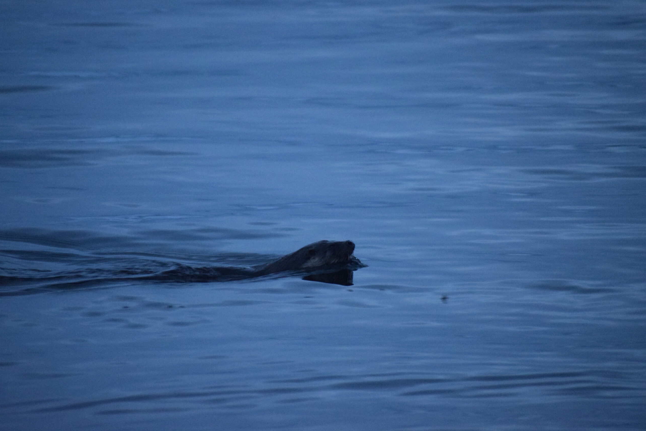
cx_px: 322
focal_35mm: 451
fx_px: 8093
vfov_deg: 3.0
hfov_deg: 4.6
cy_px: 216
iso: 6400
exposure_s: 1/80
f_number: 6.3
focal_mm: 300
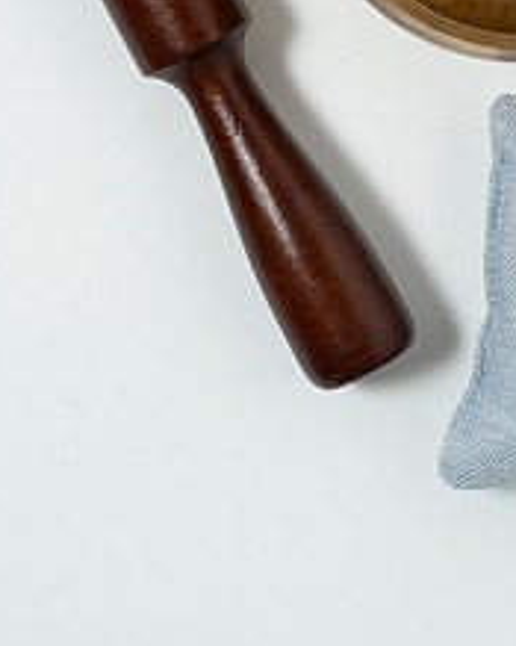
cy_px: 11
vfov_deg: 12.2
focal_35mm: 157
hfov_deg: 9.8
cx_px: 449
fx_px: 2999
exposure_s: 1/200
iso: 200
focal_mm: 50
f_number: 7.1
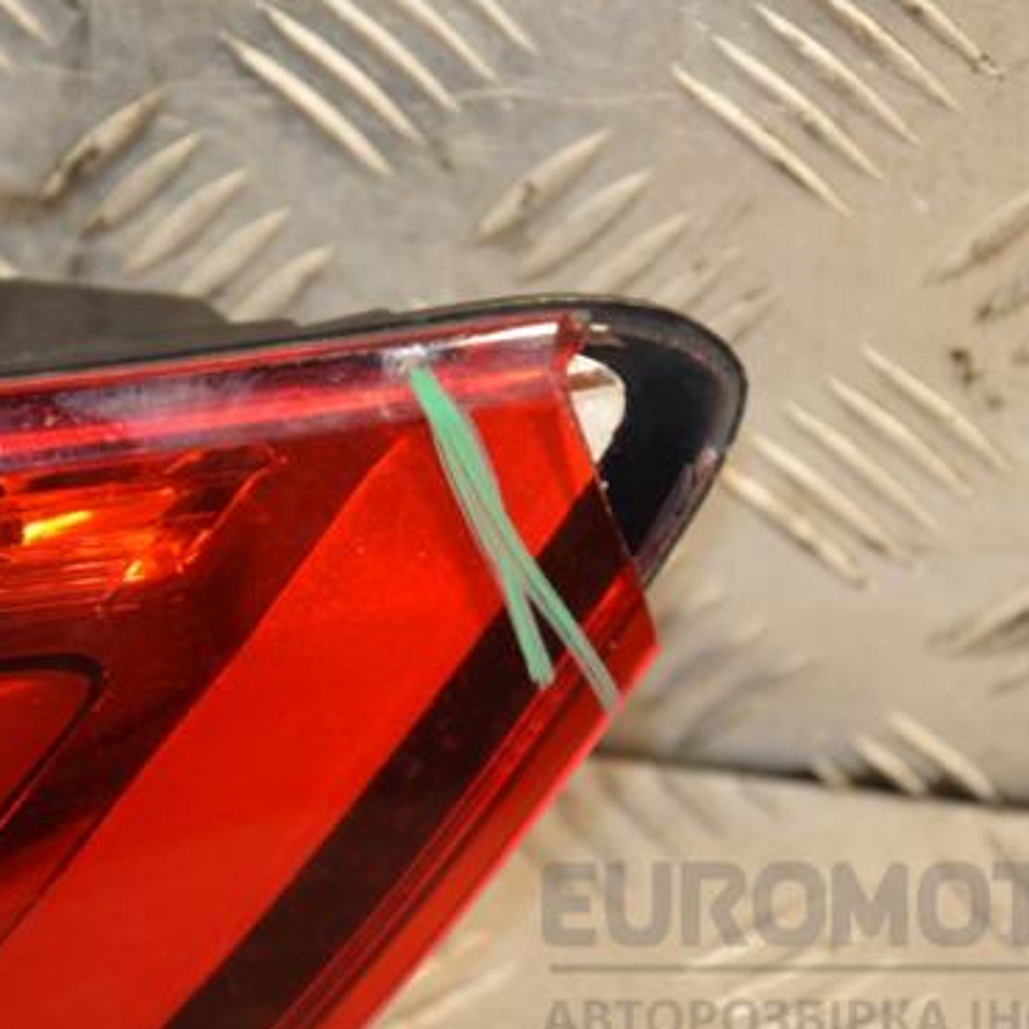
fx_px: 6255
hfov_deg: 9.4
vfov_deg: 9.4
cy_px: 534
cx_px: 489
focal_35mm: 186
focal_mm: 90
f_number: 5.6
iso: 800
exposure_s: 1/100
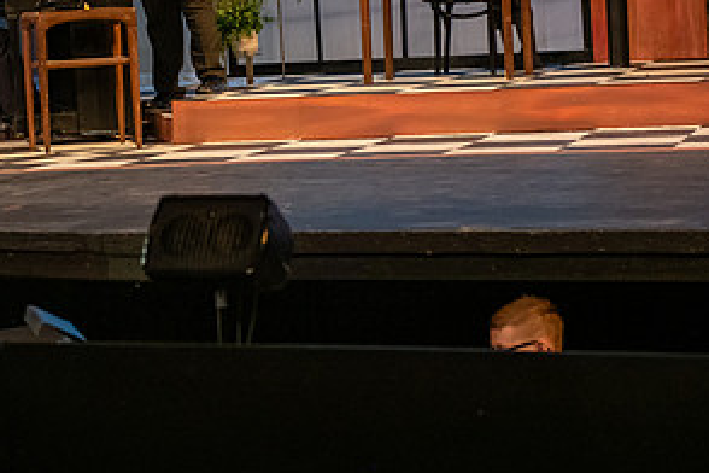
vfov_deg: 9.9
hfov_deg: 14.7
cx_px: 92
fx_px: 2718
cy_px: 16
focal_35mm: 138
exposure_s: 1/200
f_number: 3.5
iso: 2500
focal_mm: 70
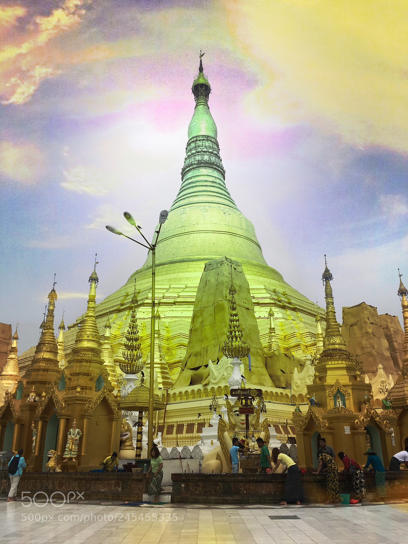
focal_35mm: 29
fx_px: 456
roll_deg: +0.4
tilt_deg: +21.2
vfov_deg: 61.7
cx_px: 204
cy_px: 272
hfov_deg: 48.2
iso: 25
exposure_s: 1/1832
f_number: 2.2
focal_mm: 4.15
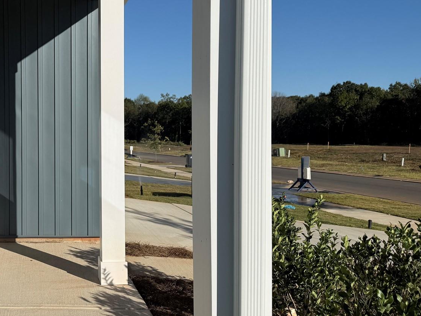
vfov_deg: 32.8
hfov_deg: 40.7
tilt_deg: -0.9
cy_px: 132
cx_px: 69
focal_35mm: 44
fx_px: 535
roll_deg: +0.0
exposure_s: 1/11905
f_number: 1.78
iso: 80
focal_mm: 6.76
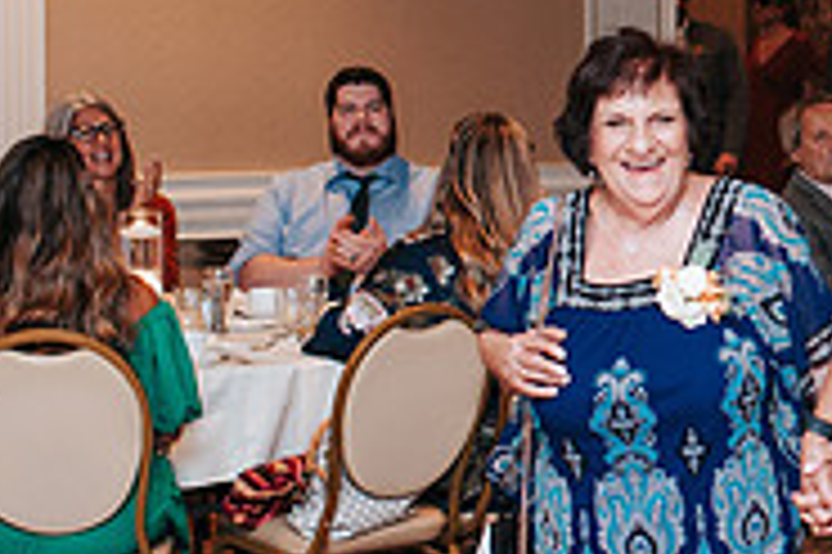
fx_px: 2979
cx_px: 979
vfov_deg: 10.6
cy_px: 225
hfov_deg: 15.4
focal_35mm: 129
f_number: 2.8
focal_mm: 35
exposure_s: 1/160
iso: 1000
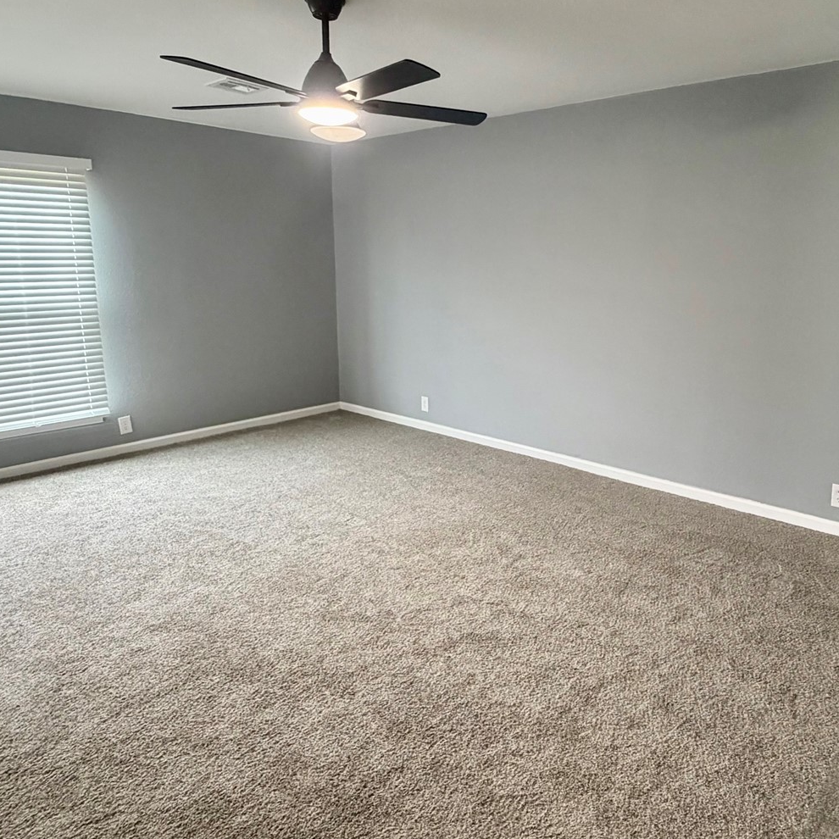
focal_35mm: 24
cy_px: 364
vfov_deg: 64.8
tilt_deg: -9.7
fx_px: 658
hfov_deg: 64.4
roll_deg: +0.7
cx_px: 506
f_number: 2.2
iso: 500
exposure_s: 1/60
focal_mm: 2.22
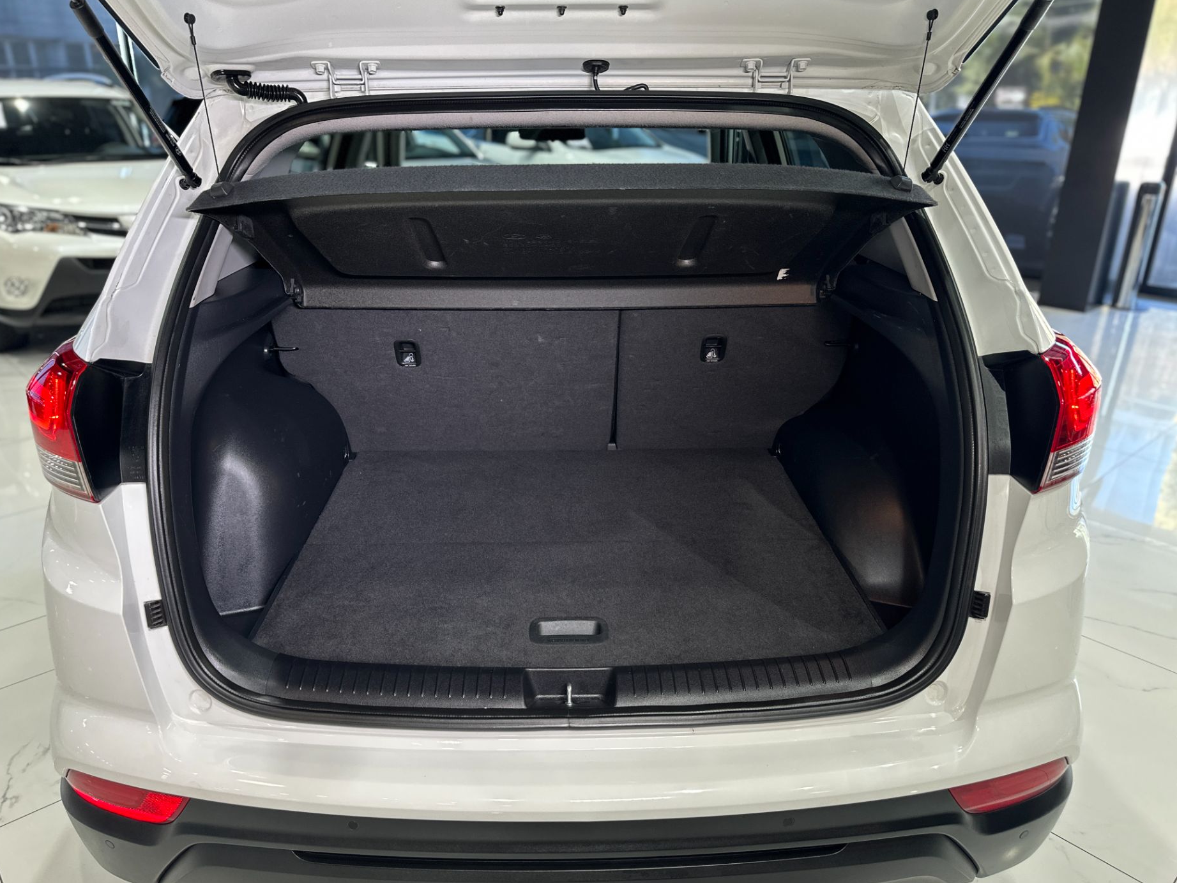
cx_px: 565
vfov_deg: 54.9
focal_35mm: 25
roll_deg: -0.5
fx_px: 850
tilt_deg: -22.7
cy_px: 455
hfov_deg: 69.4
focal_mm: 6.86
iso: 125
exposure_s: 1/60
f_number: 1.78
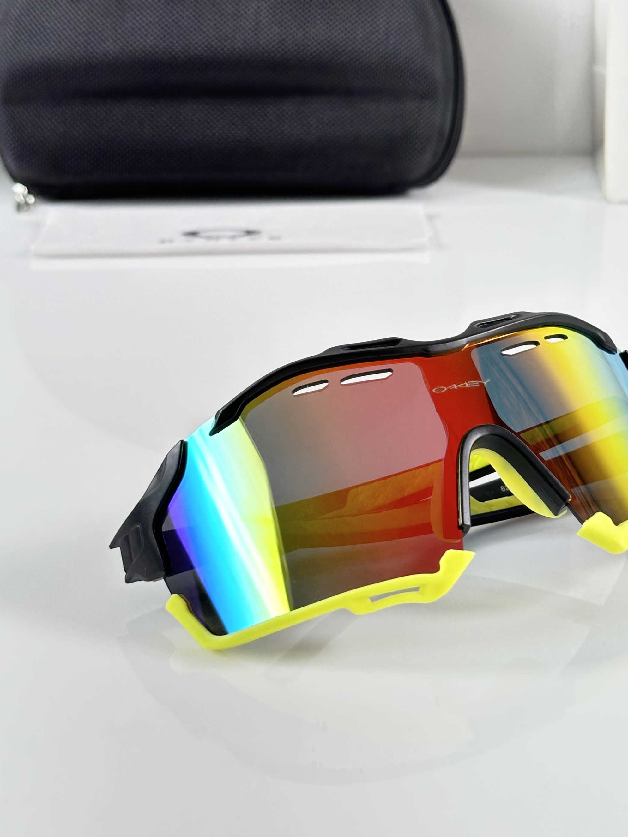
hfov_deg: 20.1
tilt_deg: -23.5
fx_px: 1766
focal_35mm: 73
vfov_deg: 26.7
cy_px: 459
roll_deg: +0.2
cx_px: 410
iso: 50
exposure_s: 1/50
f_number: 1.78
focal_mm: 6.86
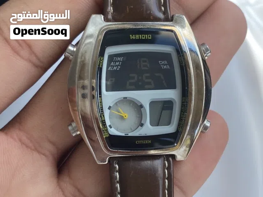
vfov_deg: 54.9
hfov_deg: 69.4
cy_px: 98
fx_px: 190
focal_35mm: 25
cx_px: 132
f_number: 1.8
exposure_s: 1/167
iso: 32
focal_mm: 4.25
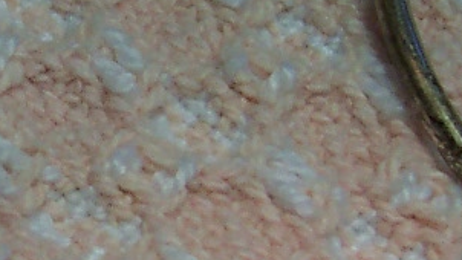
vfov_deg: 7.6
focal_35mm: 160
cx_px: -66
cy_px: 75
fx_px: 1960
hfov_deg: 13.1
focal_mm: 5.6
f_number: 2.8
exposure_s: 1/180
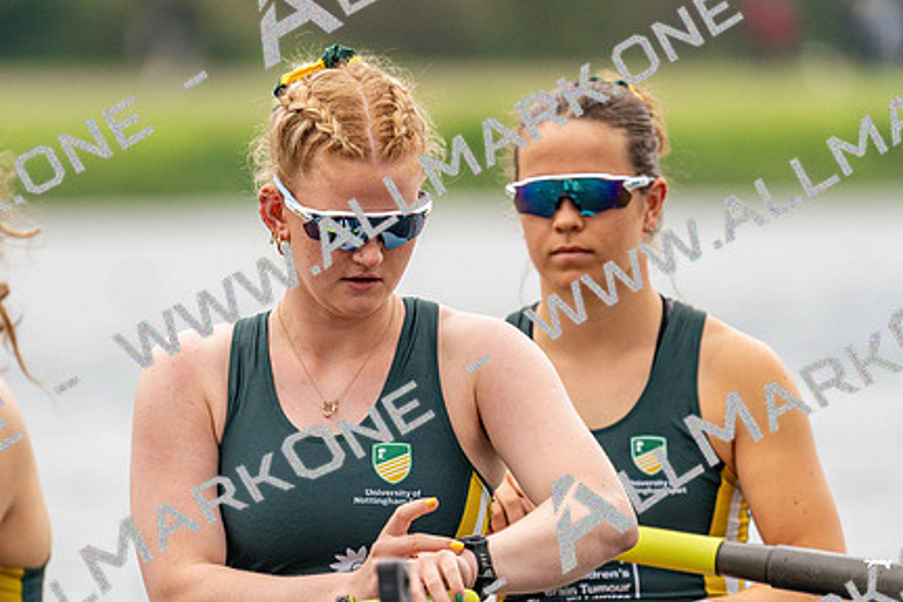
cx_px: 372
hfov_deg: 2.9
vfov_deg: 1.9
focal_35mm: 719
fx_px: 18034
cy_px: 375
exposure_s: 1/1250
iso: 640
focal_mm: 535
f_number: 6.3
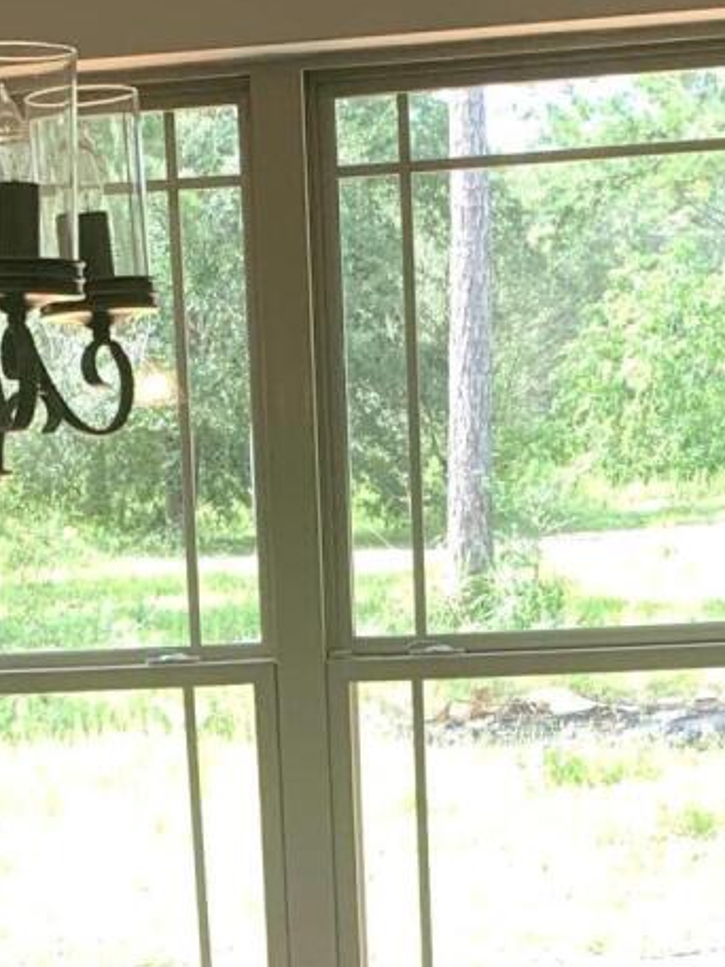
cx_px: 195
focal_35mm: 114
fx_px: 3183
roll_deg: +3.1
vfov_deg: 16.3
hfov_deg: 13.0
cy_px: 1258
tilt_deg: -11.0
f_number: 1.8
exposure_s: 1/120
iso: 32
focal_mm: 4.25
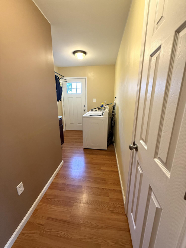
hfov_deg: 85.7
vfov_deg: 102.1
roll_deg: +0.5
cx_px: 93
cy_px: 124
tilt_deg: -14.7
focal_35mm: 14
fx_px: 100
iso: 250
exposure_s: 1/60
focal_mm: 2.22
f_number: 2.2
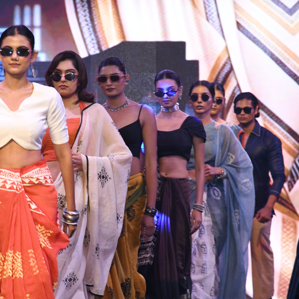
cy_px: 148
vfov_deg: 6.3
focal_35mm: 278
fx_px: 2717
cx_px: 92
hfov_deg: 6.3
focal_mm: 140
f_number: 8
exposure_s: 1/160
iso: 2000
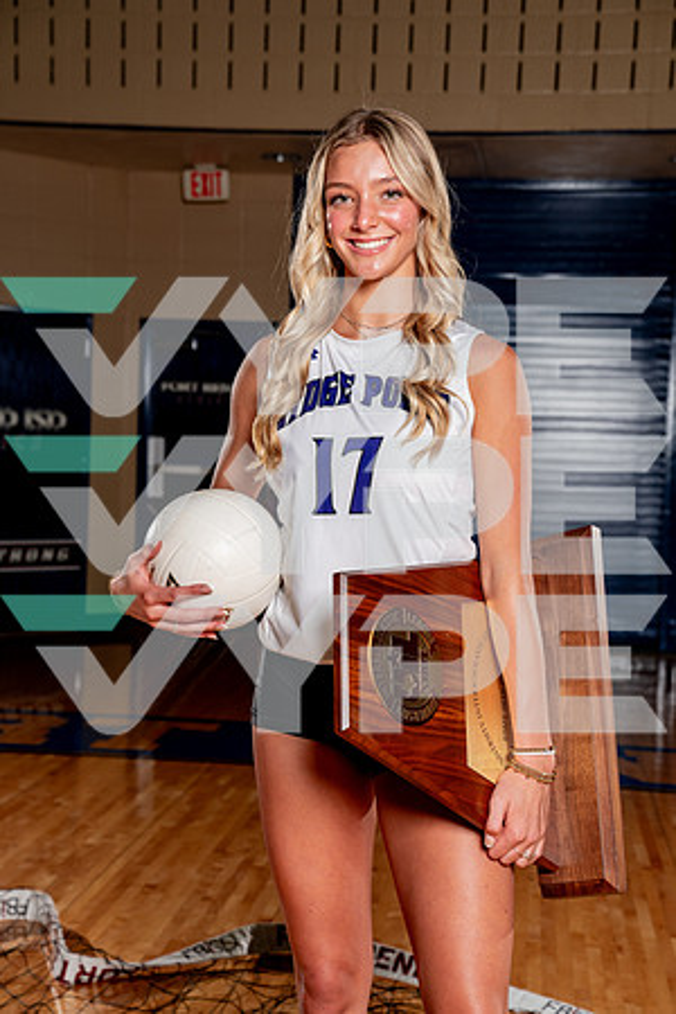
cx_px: 338
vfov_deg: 34.5
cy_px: 507
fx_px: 1634
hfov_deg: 23.4
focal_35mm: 58
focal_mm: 58
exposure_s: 1/250
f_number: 5.6
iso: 200
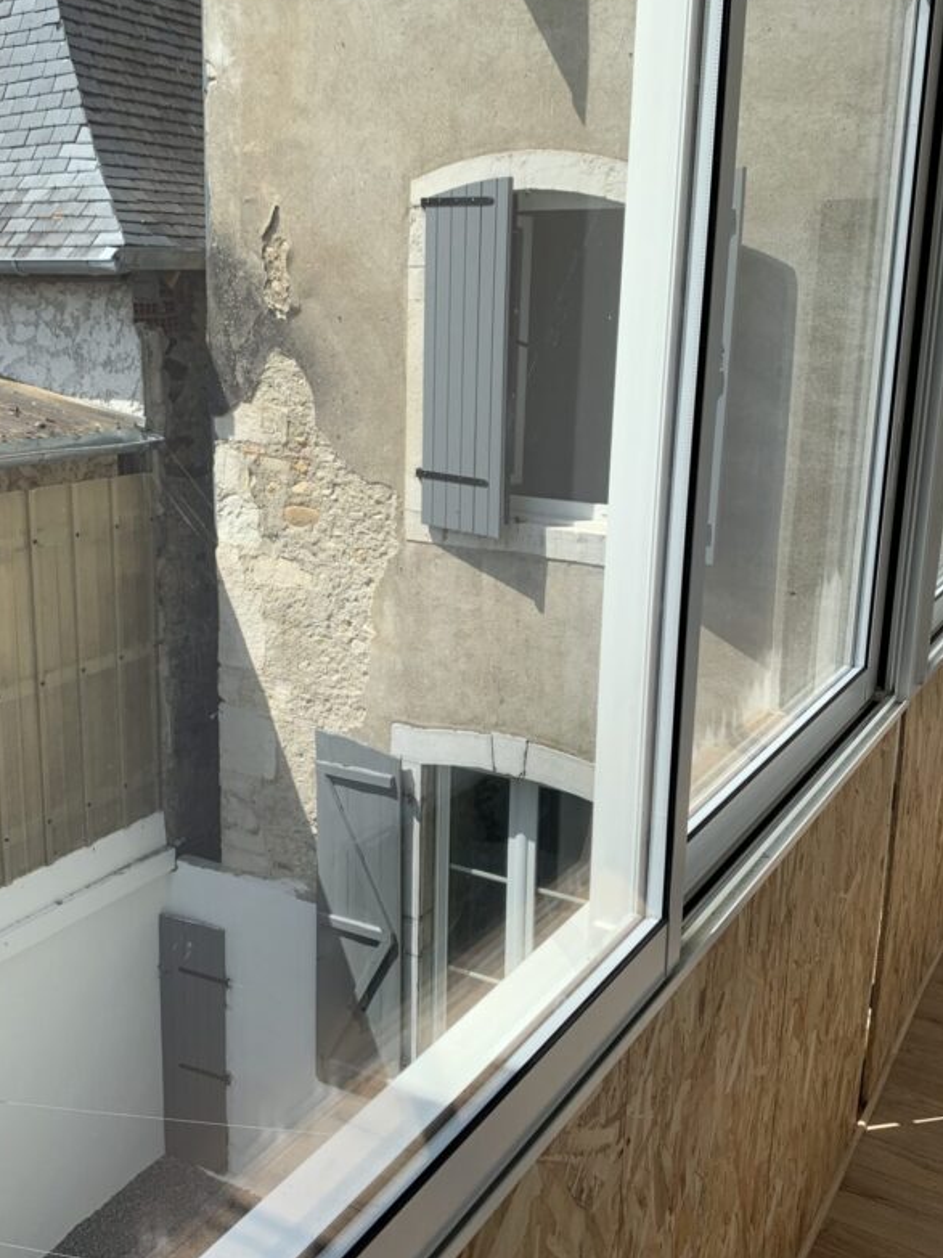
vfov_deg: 53.9
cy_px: 593
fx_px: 1235
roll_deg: -1.3
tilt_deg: -12.0
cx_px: 448
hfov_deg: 41.8
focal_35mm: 34
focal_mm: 4.25
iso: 25
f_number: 1.8
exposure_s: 1/1634
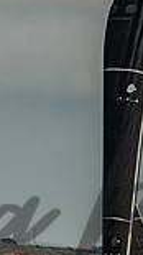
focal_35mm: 1010
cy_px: 188
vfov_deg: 2.1
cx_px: 263
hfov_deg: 1.2
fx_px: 6820
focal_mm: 200
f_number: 6.3
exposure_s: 1/1600
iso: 250
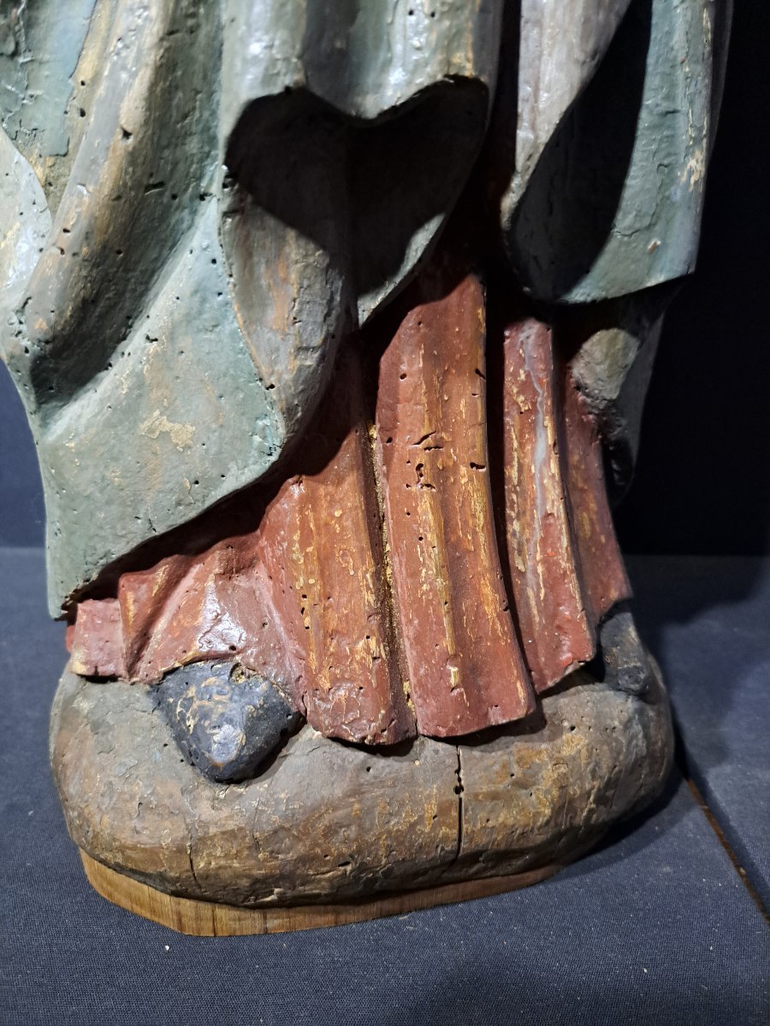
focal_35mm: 24
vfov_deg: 71.6
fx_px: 712
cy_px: 513
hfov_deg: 56.8
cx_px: 385
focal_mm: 5.23
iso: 640
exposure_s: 1/20
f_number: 1.8
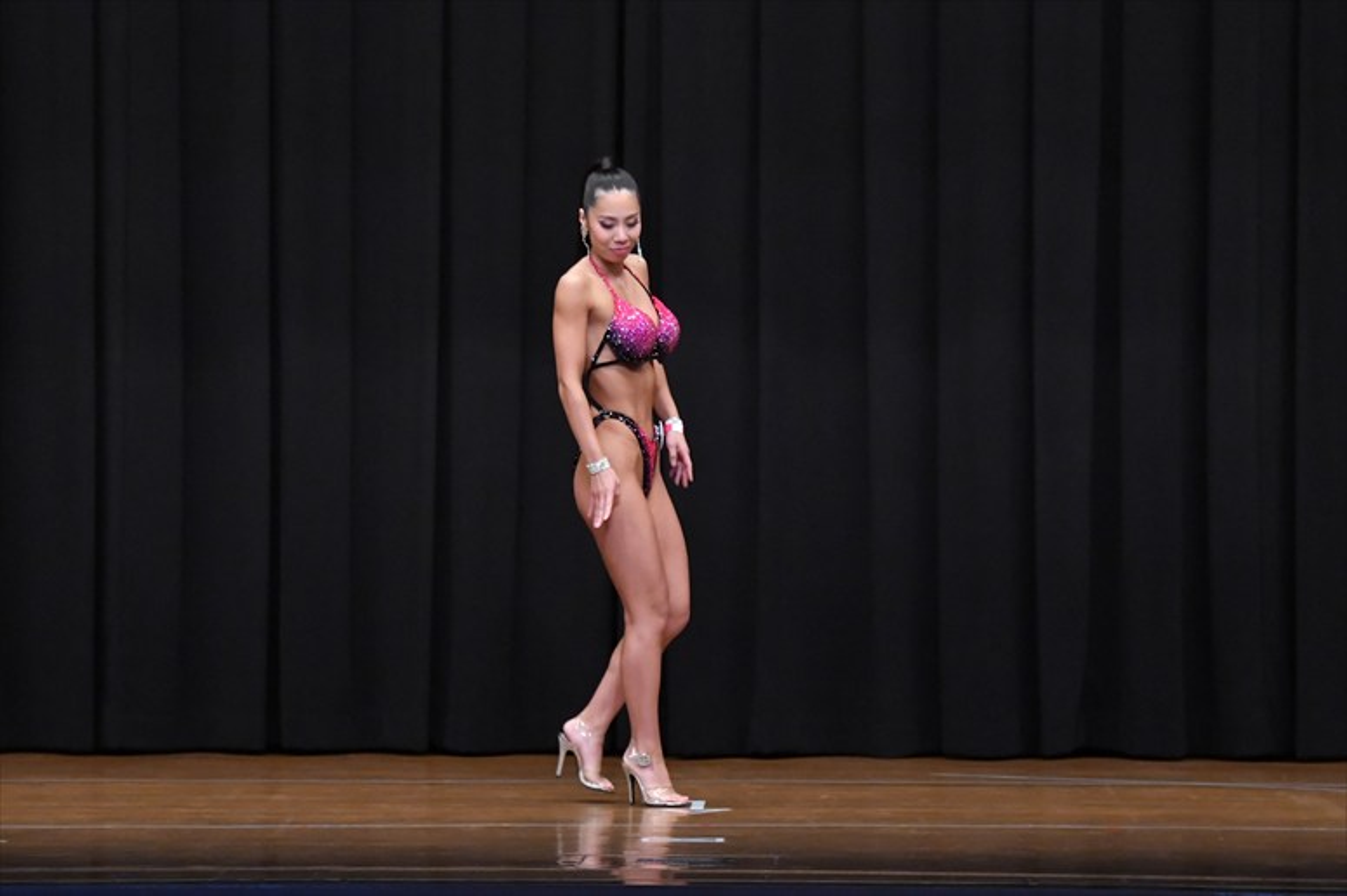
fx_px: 7555
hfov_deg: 10.2
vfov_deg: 6.8
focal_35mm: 202
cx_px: 674
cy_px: 448
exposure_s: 1/400
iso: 6400
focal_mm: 135
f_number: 5.6
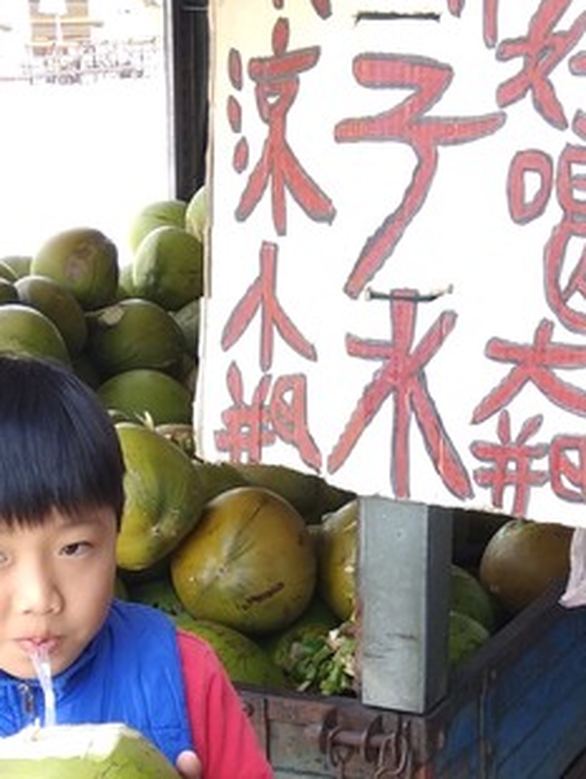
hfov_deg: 22.3
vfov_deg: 28.9
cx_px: 463
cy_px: 658
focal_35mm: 65
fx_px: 1465
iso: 125
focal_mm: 3.57
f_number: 2
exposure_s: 1/120
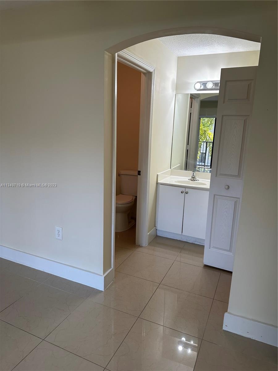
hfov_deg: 56.8
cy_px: 186
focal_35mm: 24
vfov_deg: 71.6
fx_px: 257
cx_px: 139
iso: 100
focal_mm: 6.86
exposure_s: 1/160
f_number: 1.78
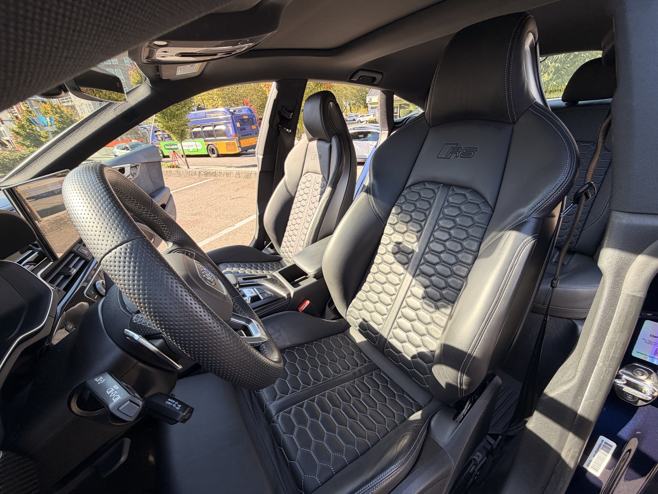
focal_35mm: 14
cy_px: 247
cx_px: 329
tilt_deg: -26.2
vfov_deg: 85.7
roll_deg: +5.3
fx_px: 266
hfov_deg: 102.1
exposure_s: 1/148
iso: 40
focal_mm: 2.22
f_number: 2.2
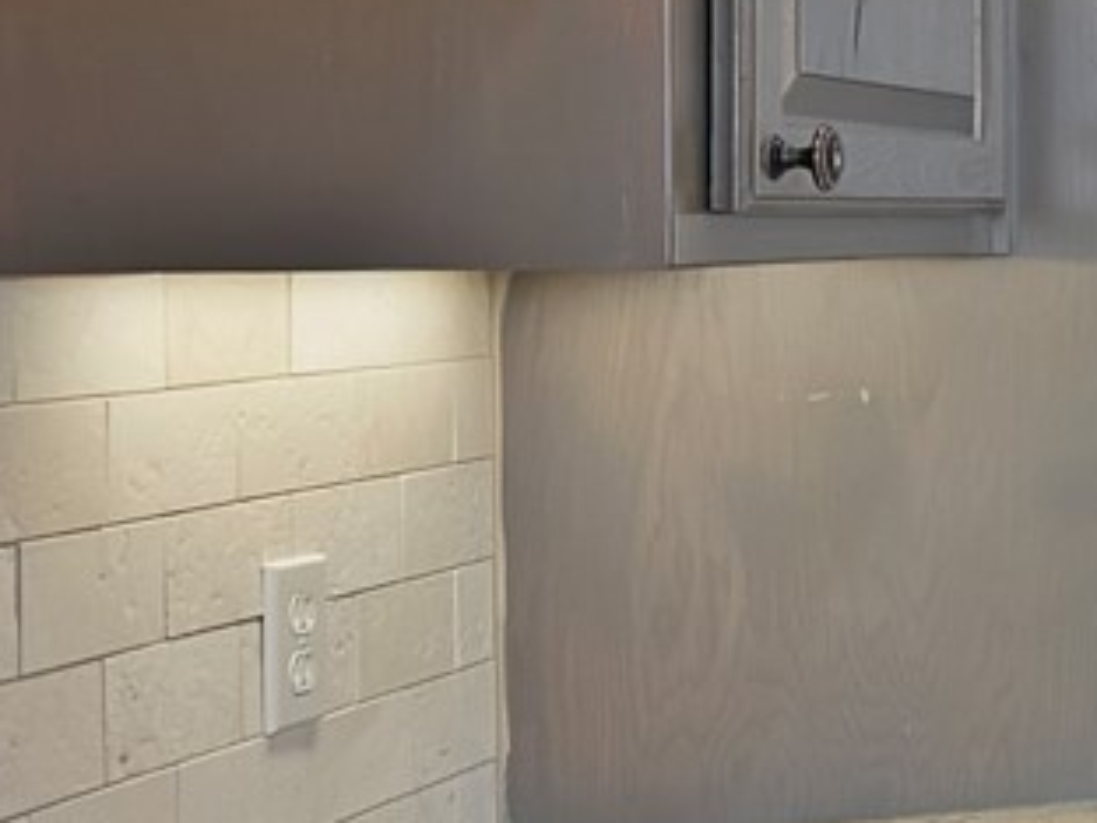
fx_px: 2345
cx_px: 3344
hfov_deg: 11.2
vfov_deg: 19.8
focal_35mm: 74
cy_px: 274
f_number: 9
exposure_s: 1/2
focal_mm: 12
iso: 640
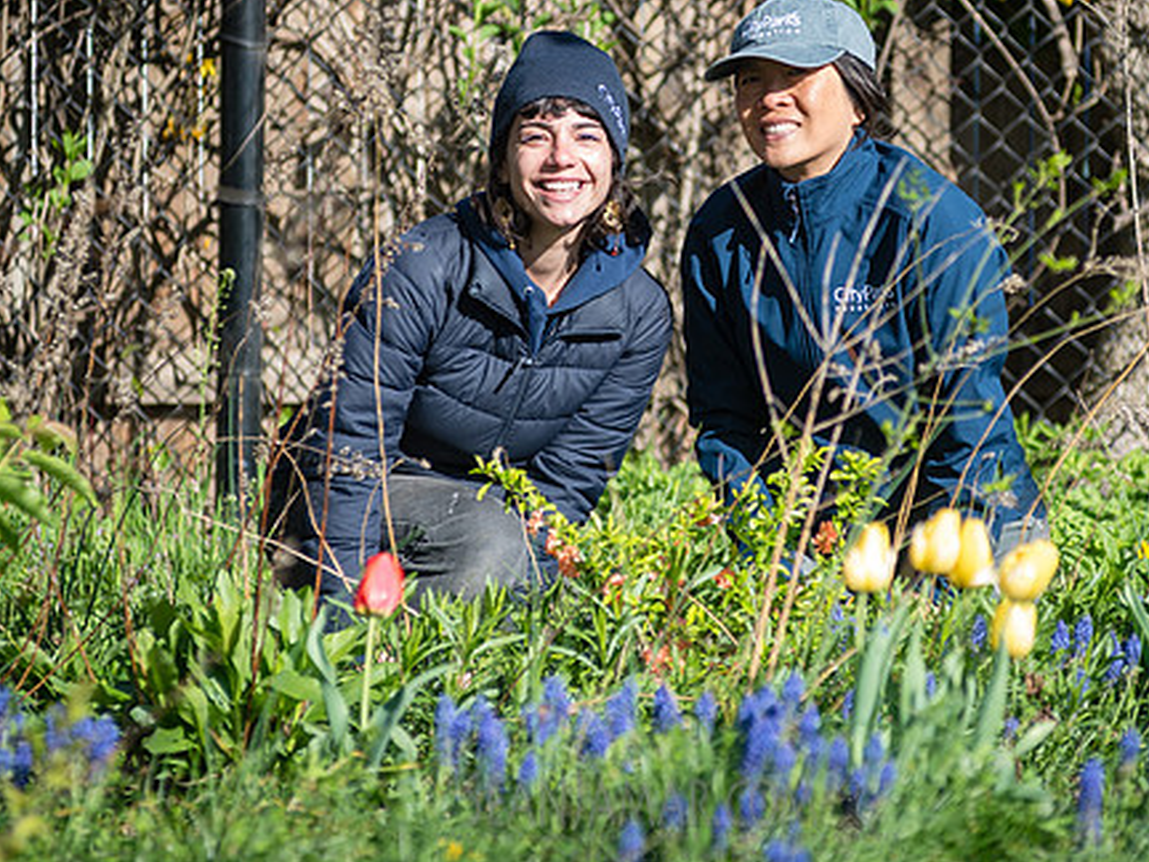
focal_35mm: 340
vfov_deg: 4.4
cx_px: 762
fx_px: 11286
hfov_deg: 5.8
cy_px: 190
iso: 80
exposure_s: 1/400
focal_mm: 200
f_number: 4
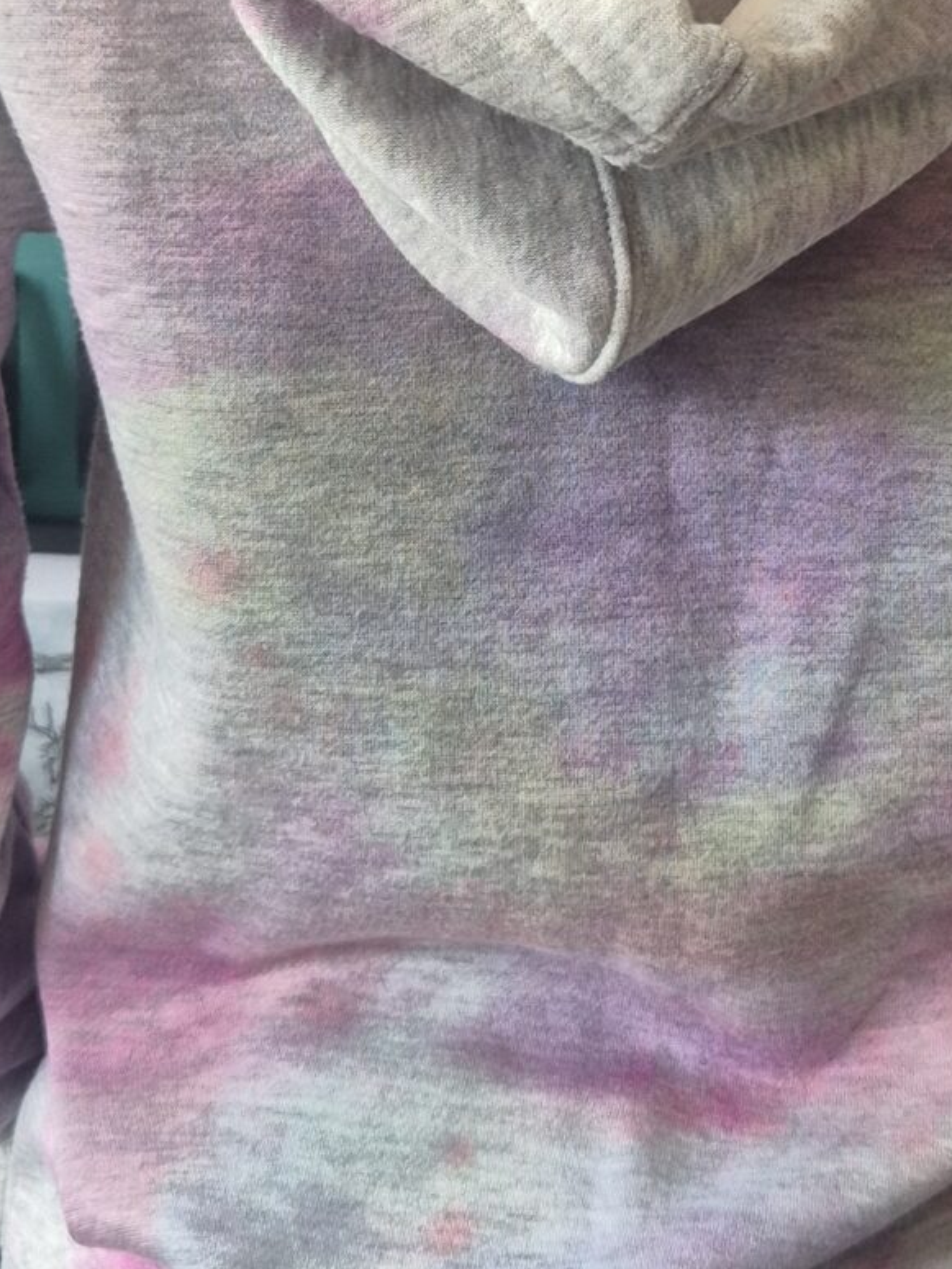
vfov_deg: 25.2
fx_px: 2788
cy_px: 251
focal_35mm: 76
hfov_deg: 19.3
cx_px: 629
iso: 125
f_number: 1.8
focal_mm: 5.4
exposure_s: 1/100
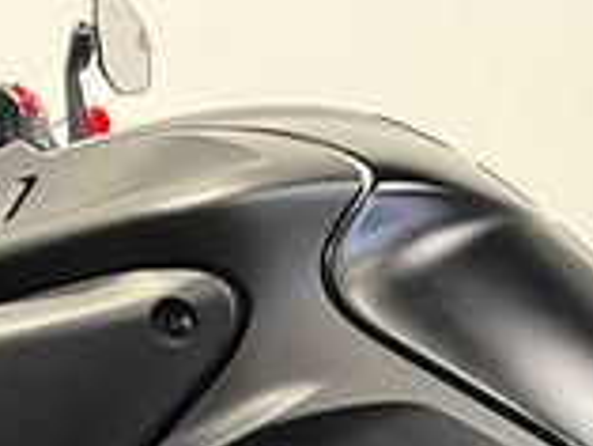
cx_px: 472
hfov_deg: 18.4
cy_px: 813
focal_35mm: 106
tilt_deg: -4.7
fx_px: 1817
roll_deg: -0.2
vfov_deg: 12.7
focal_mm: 5.1
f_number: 1.6
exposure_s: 1/50
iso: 500
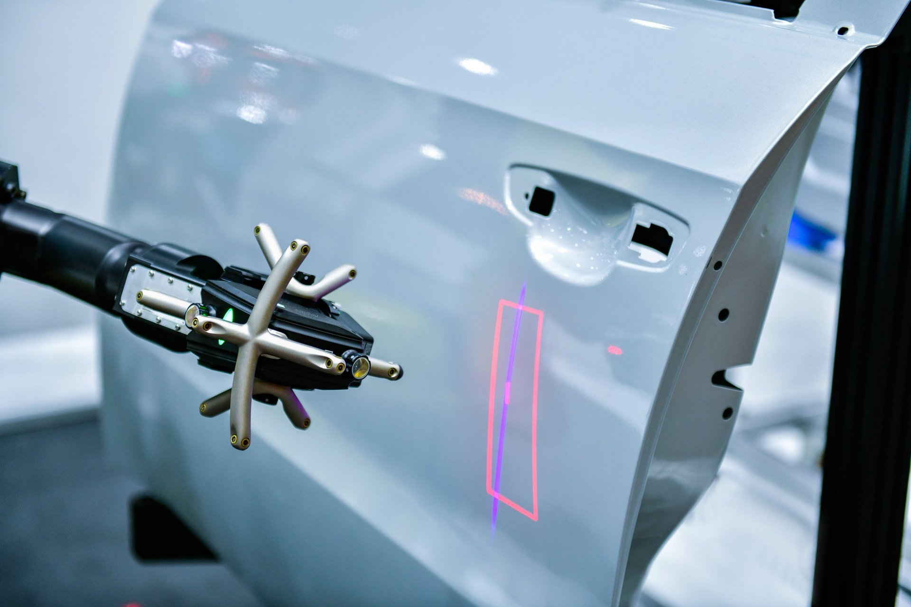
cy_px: 304
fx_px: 1771
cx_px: 456
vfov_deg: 19.4
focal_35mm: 70
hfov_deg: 28.9
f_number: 2.8
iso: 400
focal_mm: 70
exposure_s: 1/200
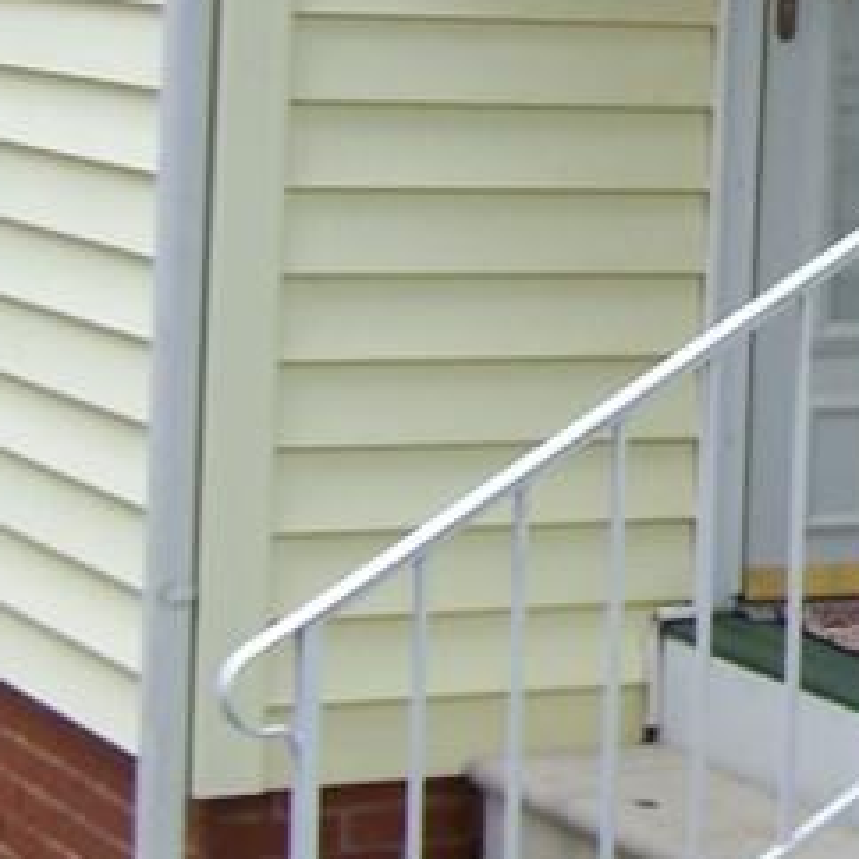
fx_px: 3987
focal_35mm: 142
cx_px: 1533
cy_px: 32
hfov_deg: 11.4
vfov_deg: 12.2
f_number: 2.8
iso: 64
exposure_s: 1/125
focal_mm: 6.3
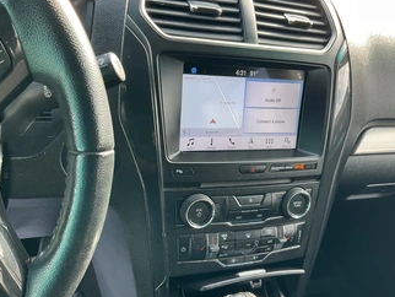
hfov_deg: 51.2
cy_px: 179
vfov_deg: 39.5
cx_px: 222
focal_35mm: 36
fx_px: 411
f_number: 1.8
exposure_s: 1/122
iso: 50
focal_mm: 3
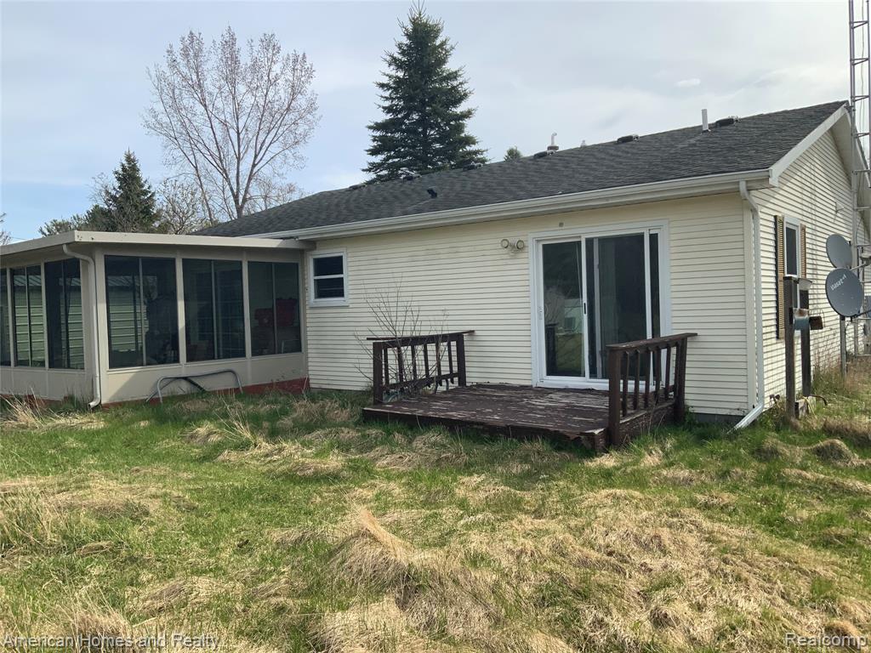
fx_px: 730
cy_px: 326
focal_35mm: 29
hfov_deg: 61.7
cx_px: 436
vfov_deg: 48.2
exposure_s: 1/1984
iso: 16
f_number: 1.8
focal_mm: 3
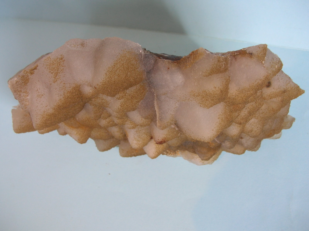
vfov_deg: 39.6
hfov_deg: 51.4
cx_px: 154
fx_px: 321
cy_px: 116
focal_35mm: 36
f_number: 2.7
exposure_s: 1/13.8
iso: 50
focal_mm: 6
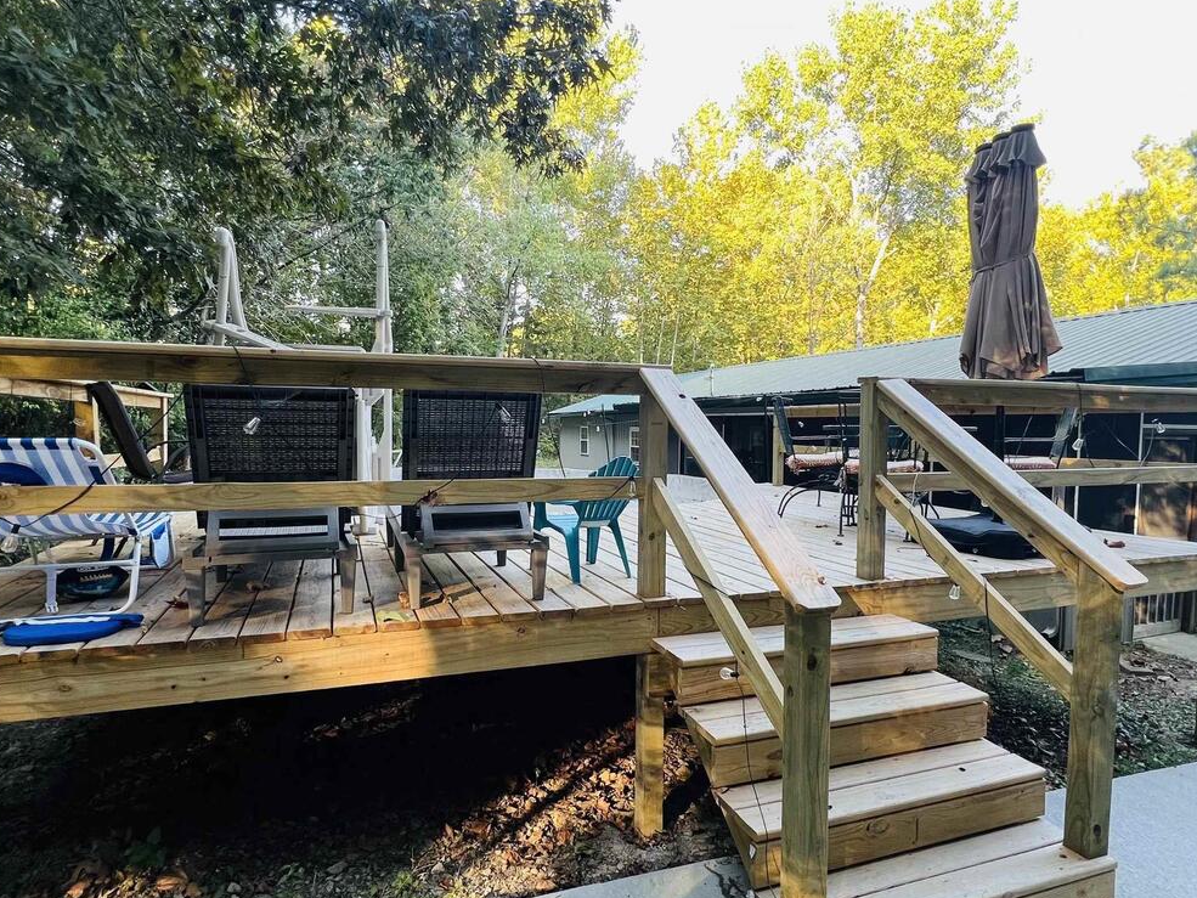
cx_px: 604
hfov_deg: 84.7
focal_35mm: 19
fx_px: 657
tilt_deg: -3.5
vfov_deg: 68.7
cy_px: 471
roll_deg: -0.4
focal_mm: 1.57
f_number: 1.8
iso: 64
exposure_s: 1/99
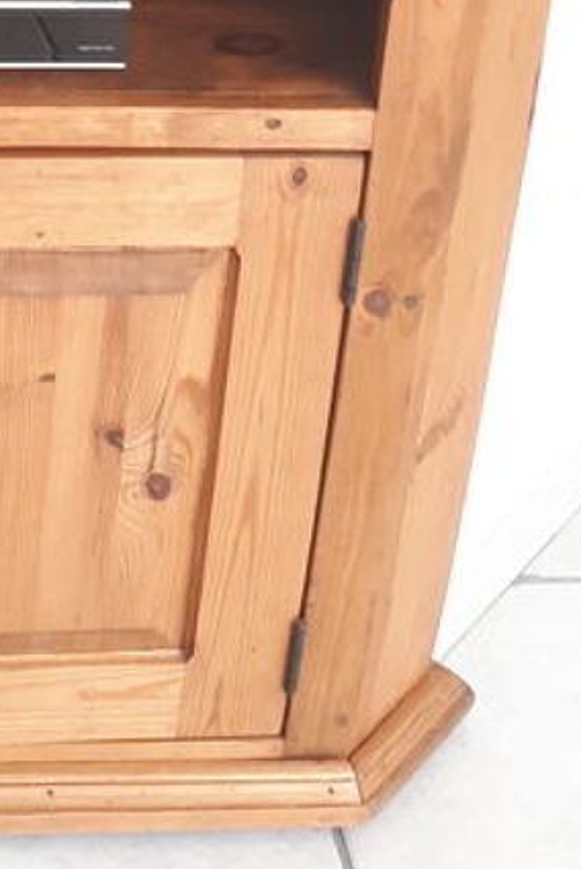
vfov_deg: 21.2
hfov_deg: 14.9
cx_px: -166
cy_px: -218
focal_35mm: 88
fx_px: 2127
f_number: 1.9
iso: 100
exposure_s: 1/33
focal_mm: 3.6
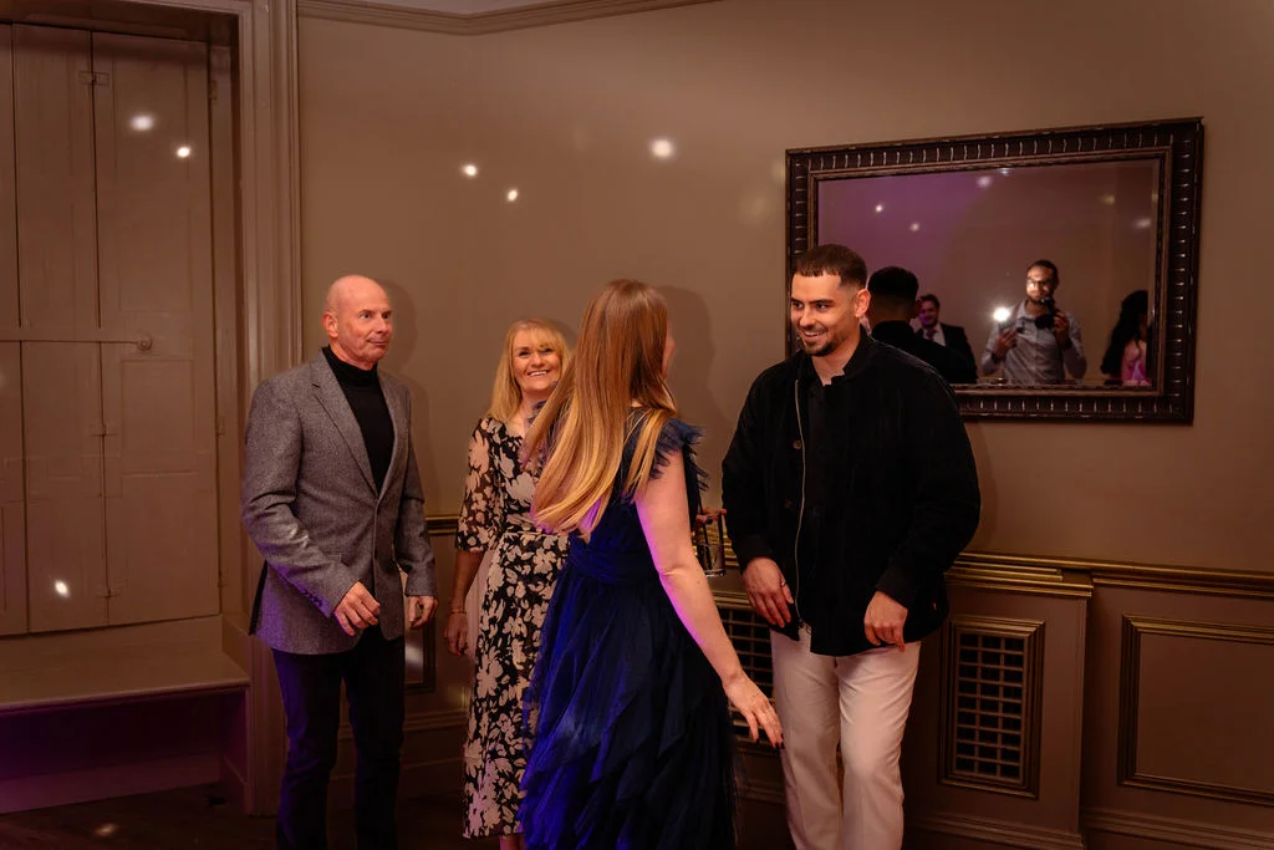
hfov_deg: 65.5
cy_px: 425
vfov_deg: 46.4
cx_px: 637
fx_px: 991
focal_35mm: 28
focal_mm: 28
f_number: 2.8
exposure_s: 1/200
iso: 2000
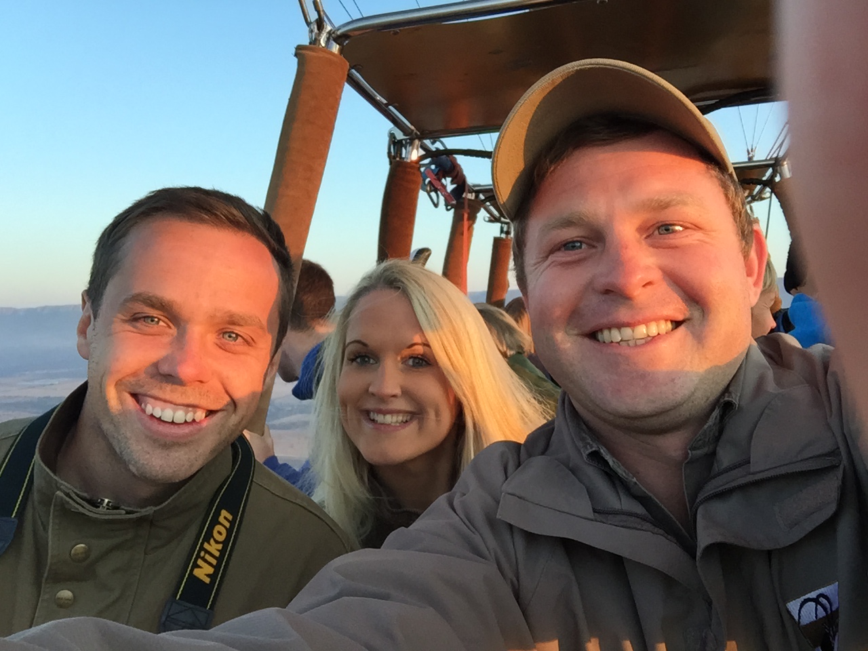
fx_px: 777
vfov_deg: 45.4
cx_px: 434
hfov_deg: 58.4
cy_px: 326
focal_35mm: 31
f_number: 2.2
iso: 40
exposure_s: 1/120
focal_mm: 2.65
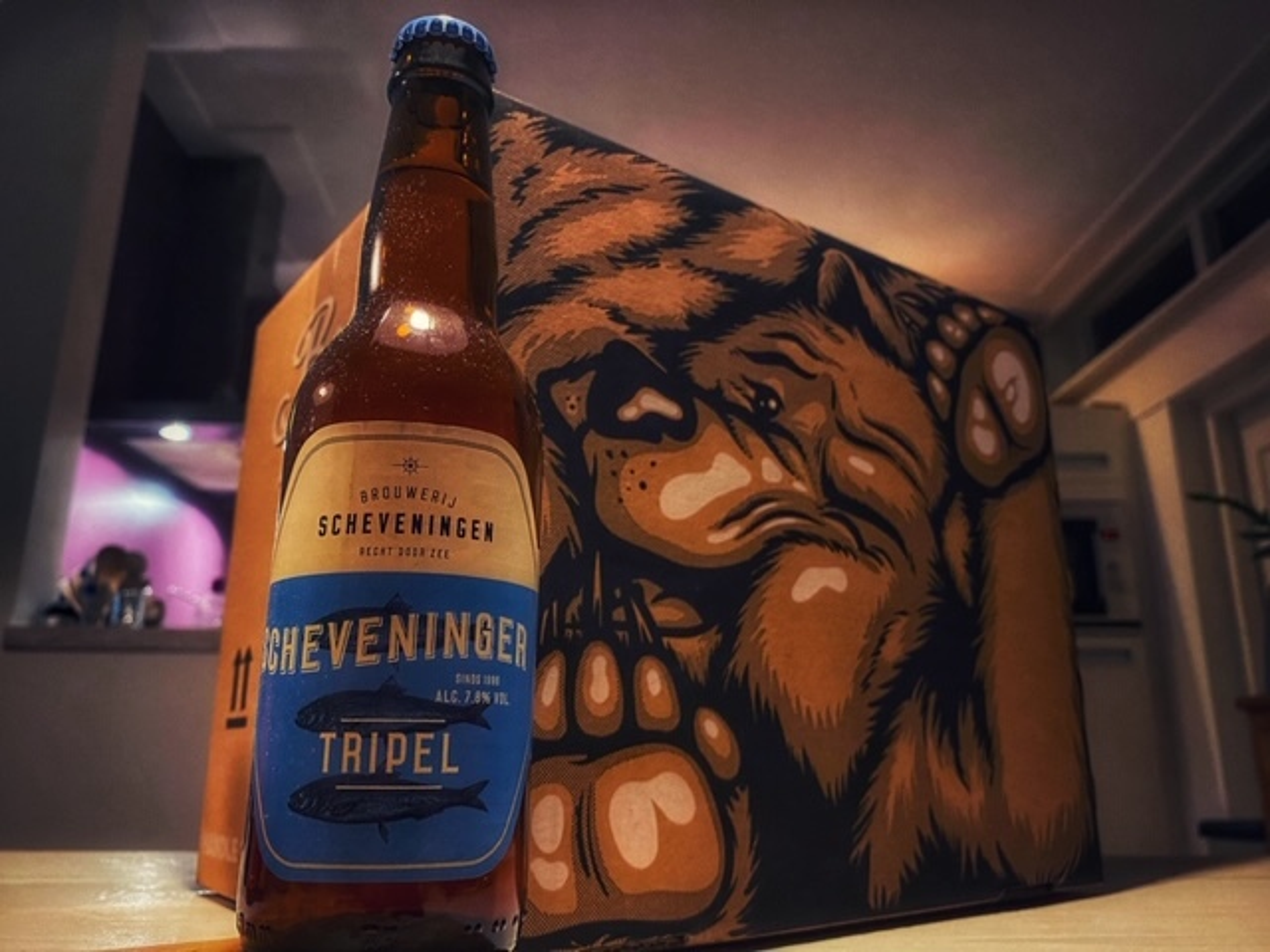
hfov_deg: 67.3
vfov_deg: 53.1
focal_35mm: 26
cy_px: 476
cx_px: 635
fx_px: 954
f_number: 1.8
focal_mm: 4.25
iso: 640
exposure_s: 1/29
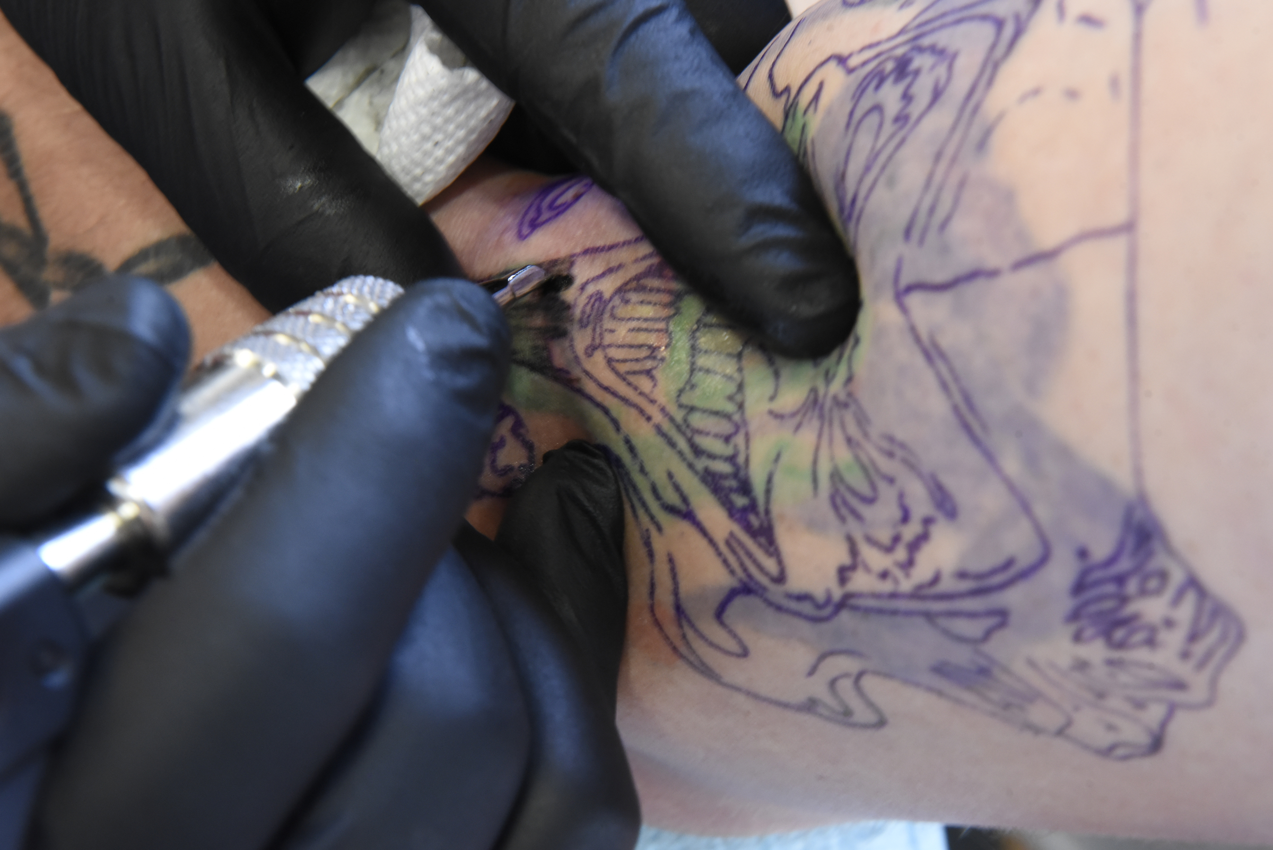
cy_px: 425
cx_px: 636
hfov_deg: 28.8
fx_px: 2476
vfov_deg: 19.5
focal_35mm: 70
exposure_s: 1/25
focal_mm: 70
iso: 3200
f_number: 13
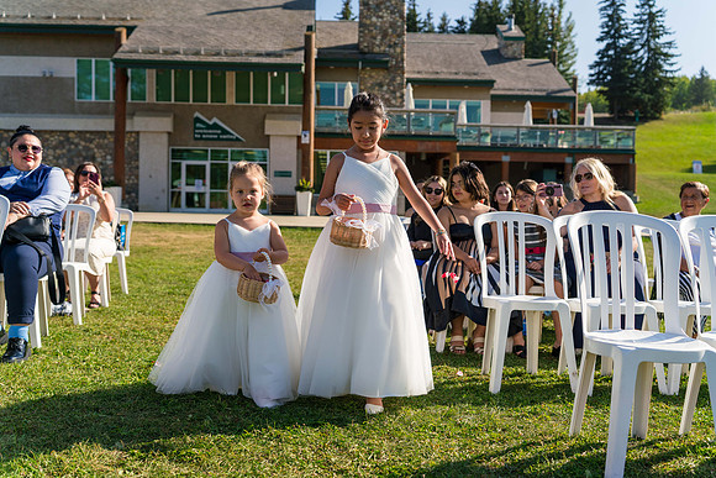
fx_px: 696
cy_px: 239
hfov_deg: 54.4
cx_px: 358
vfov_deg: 37.9
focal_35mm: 35
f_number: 3.2
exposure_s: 1/2500
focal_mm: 35
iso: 250
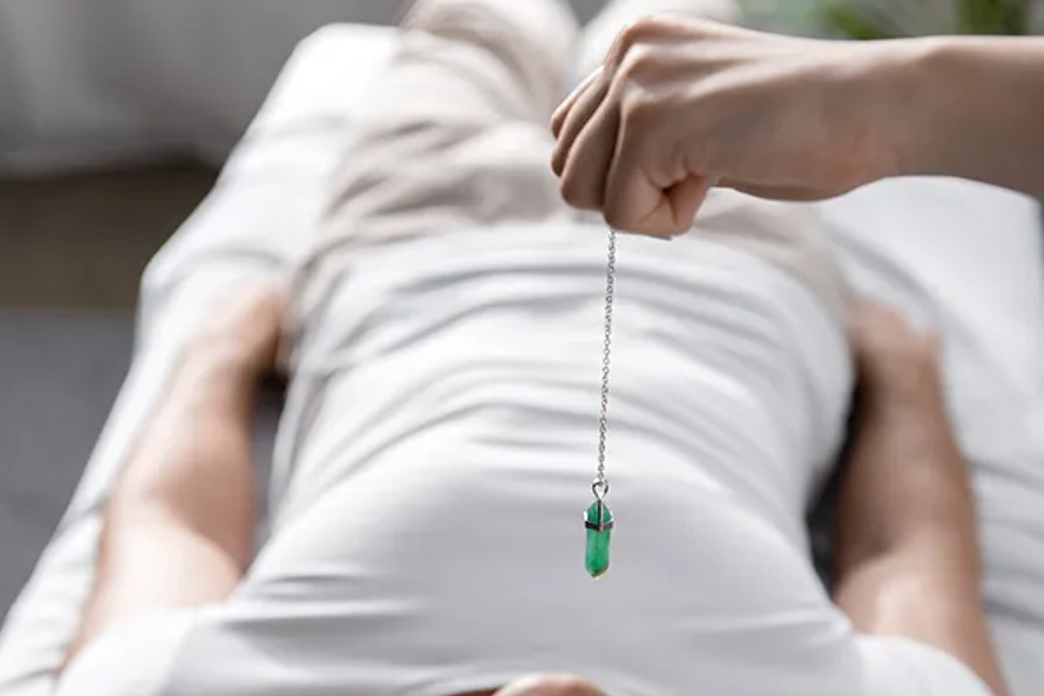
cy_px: 489
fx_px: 2291
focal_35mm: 79
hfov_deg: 25.7
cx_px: 520
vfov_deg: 17.2
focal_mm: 52
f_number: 4
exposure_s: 1/200
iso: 100
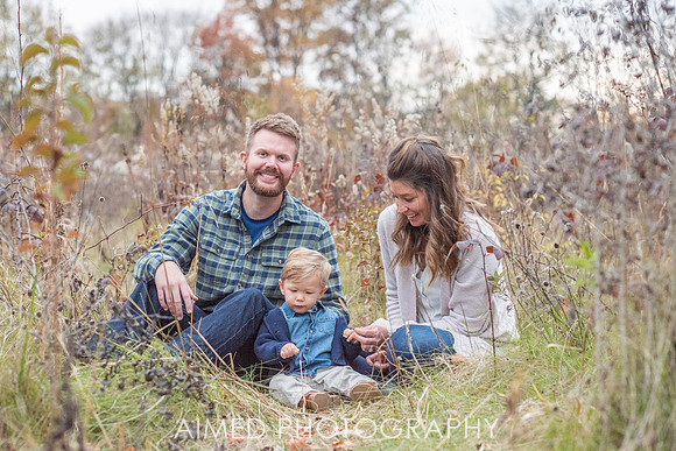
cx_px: 344
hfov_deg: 22.8
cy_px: 230
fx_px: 1676
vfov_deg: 15.3
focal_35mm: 89
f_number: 4
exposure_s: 1/400
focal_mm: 85
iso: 1250
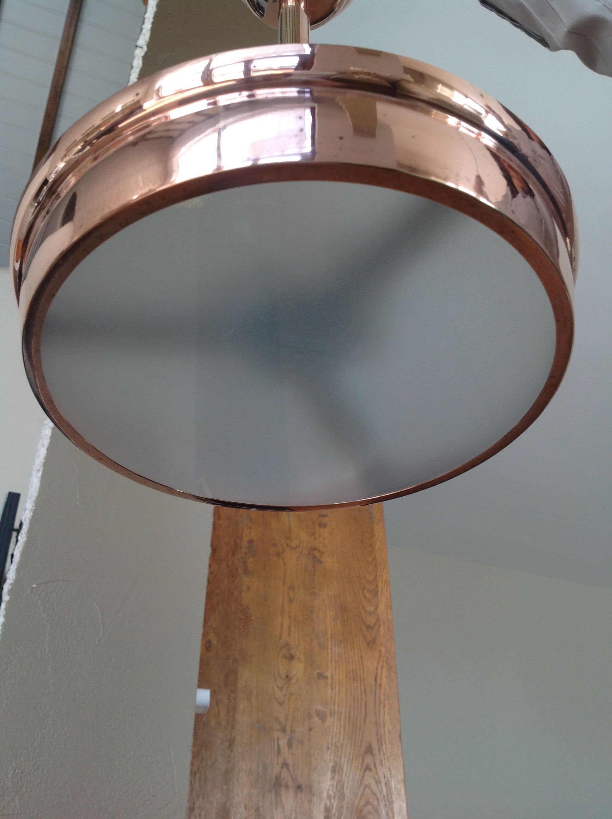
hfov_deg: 40.6
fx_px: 827
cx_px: 306
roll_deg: -0.6
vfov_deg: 52.7
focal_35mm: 35
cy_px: 410
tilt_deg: +38.1
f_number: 2.4
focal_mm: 4.28
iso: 64
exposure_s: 1/120
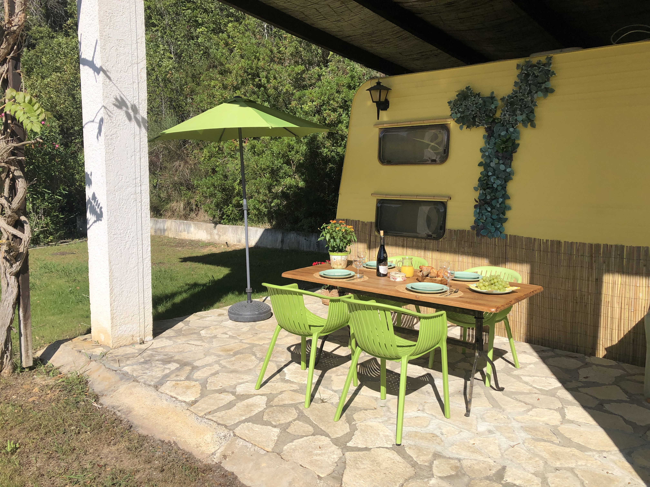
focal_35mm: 28
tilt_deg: -6.7
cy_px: 244
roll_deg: -0.1
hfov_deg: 63.4
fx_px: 526
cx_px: 325
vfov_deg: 49.7
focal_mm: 3.99
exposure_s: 1/2525
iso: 20
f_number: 1.8
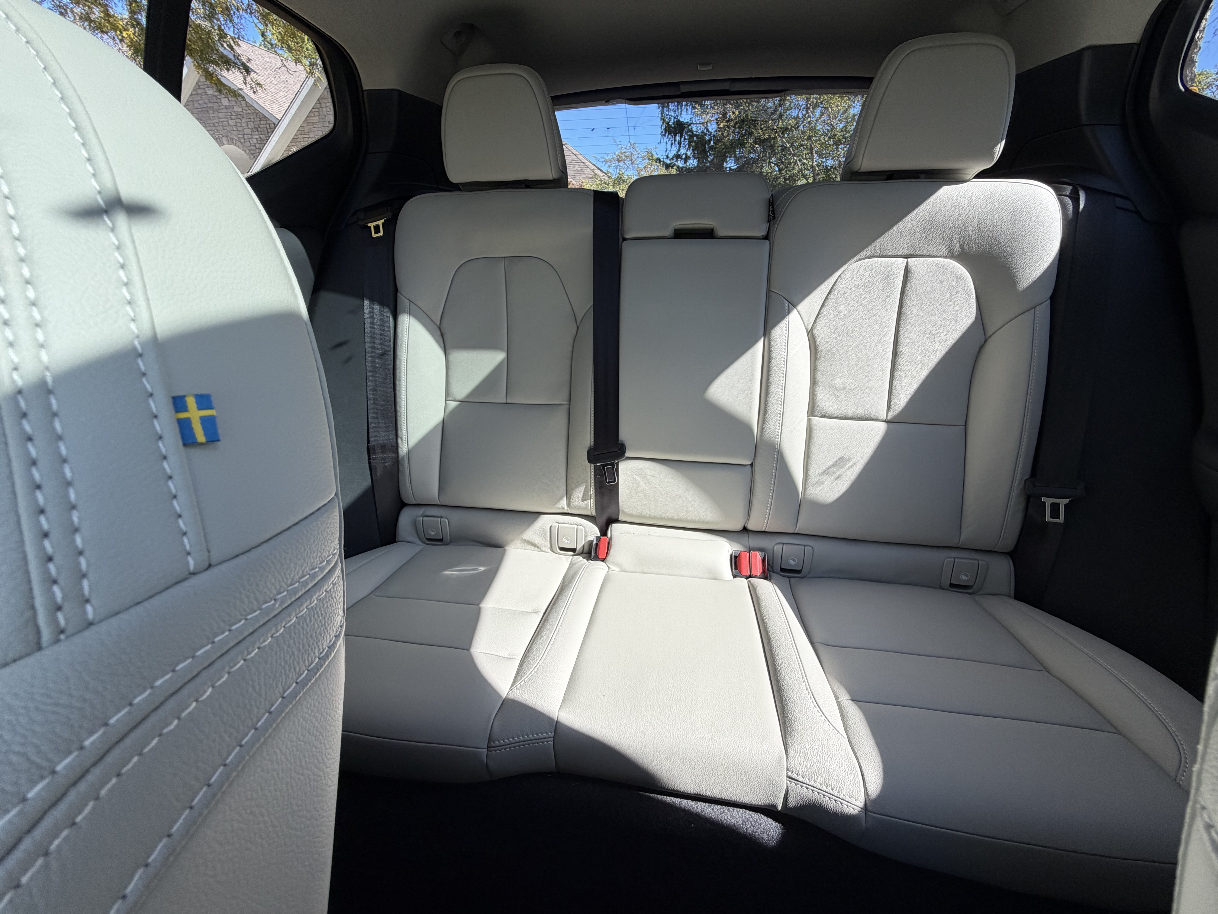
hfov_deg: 102.1
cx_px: 609
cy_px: 457
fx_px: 493
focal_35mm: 14
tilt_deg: -22.7
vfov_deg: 85.7
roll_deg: +2.0
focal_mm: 2.22
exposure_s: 1/164
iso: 40
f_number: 2.2
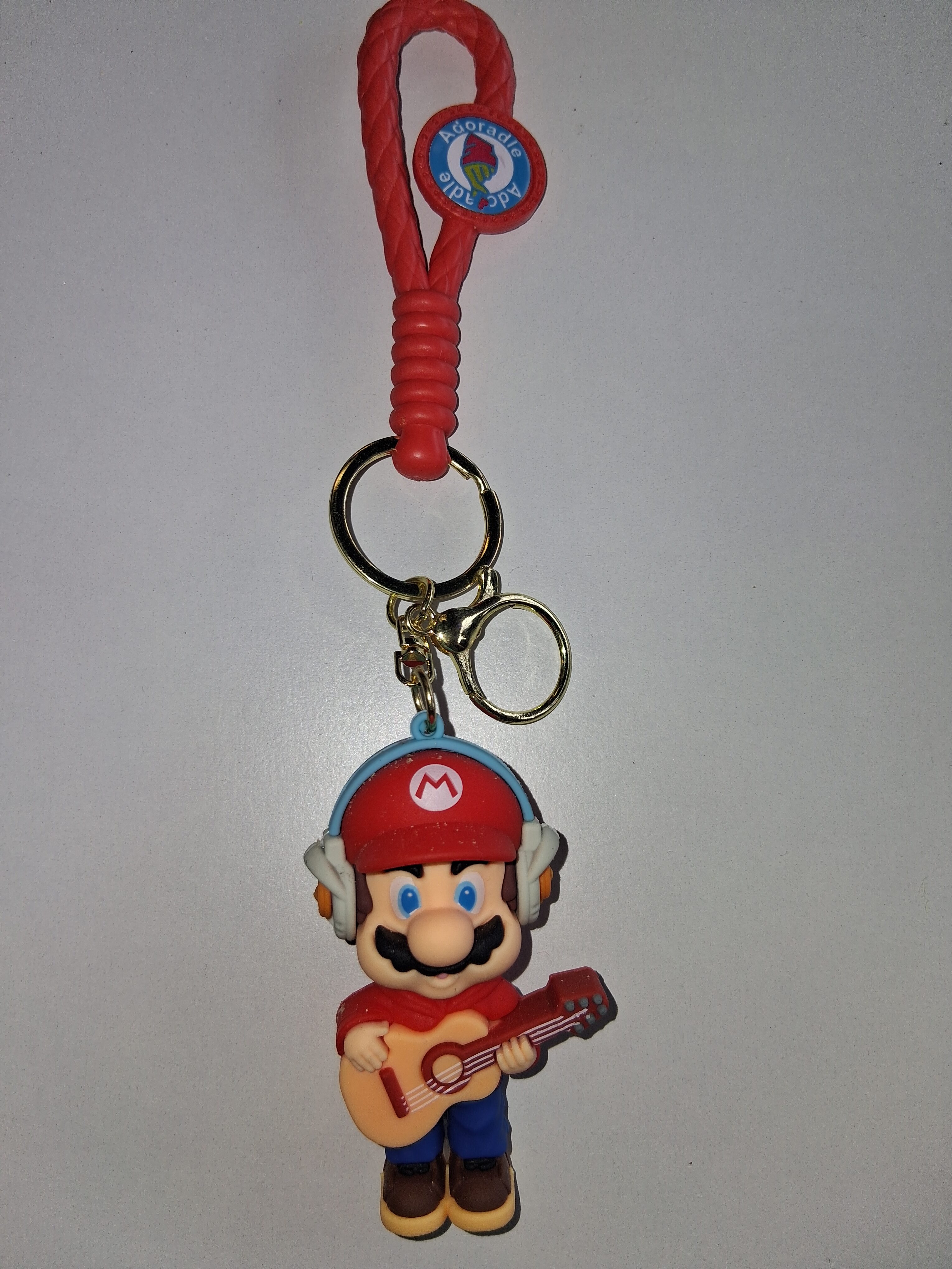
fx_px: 953
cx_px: 476
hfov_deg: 53.1
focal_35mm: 26
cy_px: 634
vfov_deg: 67.3
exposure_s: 1/120
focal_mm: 3.98
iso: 25
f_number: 1.8
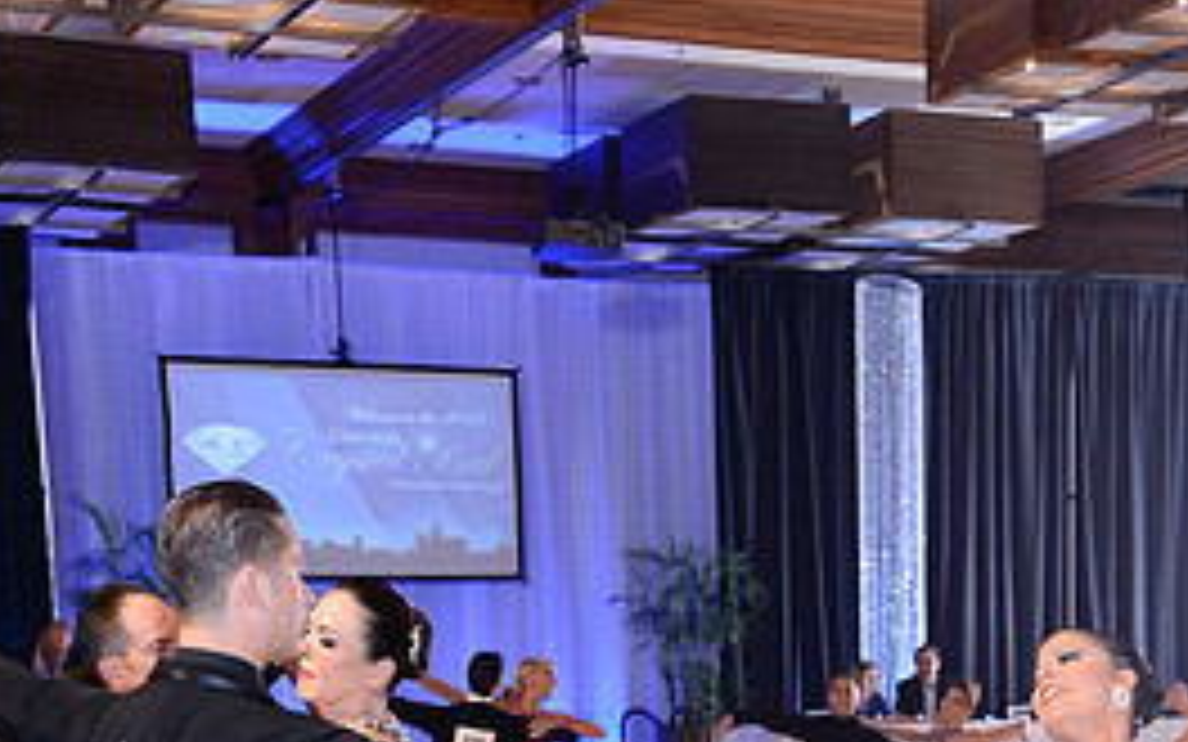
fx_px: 2752
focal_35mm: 85
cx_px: 776
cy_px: 1156
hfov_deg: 24.3
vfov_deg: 14.2
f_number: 5
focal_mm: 38
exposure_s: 1/200
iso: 1250
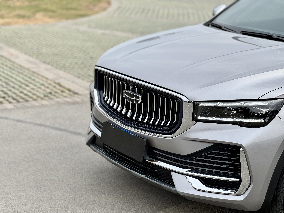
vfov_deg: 19.1
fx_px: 632
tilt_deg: -15.0
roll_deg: -4.0
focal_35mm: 77
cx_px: 142
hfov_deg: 25.3
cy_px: 106
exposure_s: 1/333
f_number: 2.8
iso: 25
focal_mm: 9
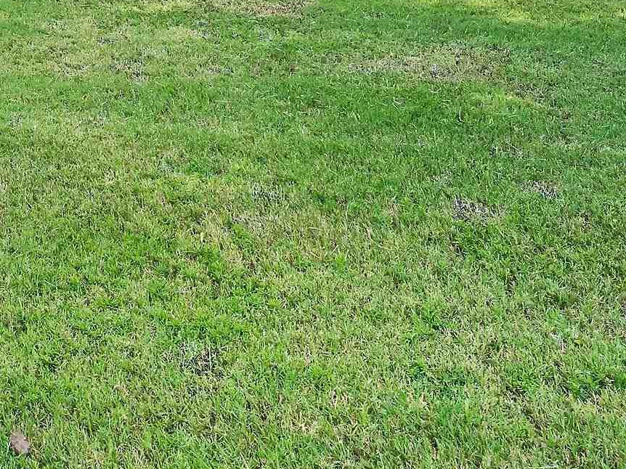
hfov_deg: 32.7
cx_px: -23
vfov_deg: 24.6
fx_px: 958
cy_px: -109
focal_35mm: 53
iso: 800
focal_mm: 19
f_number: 8
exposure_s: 1/400
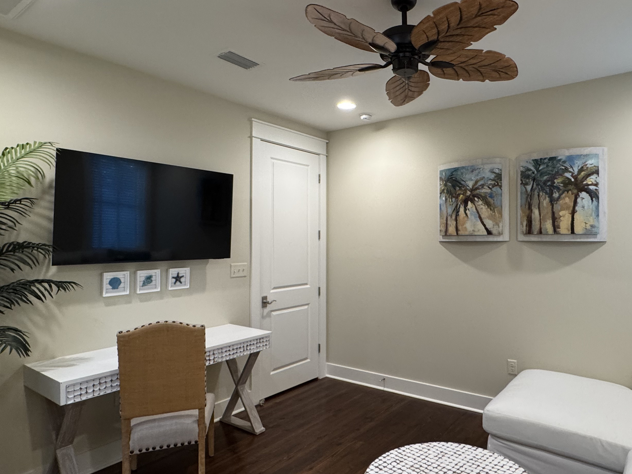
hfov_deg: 73.0
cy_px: 235
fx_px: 420
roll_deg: +0.2
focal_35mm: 23
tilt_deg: +0.6
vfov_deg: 58.9
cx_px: 383
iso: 250
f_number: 2.2
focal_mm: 2.22
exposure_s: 1/60
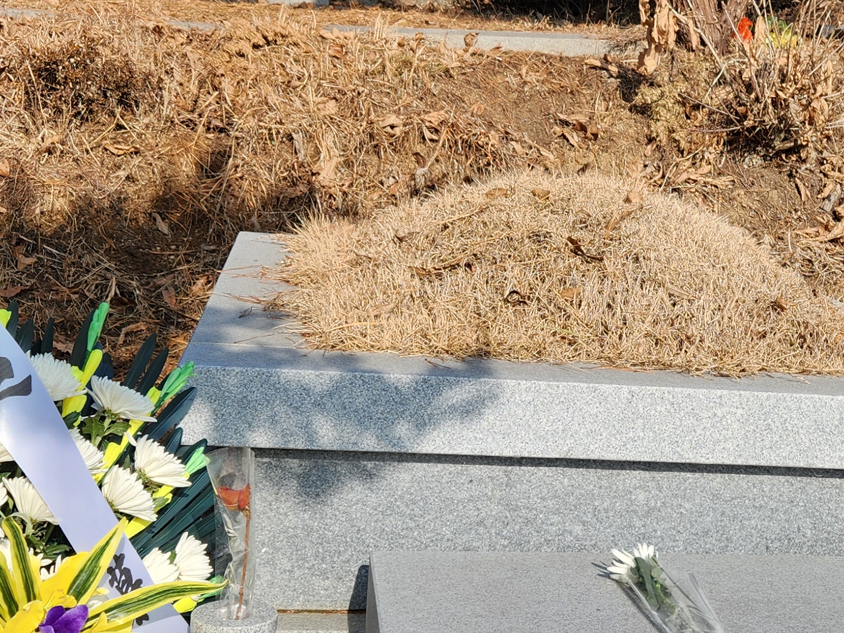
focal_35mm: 63
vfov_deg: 23.3
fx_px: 1536
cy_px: 328
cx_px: 651
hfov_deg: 30.1
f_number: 1.8
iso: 20
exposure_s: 1/1272
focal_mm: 5.4
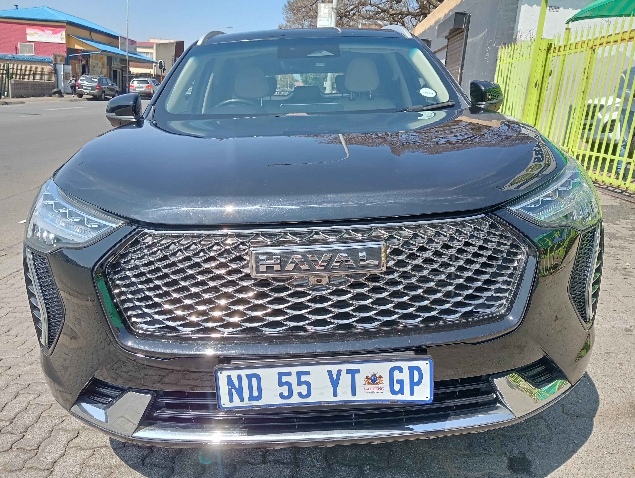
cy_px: 239
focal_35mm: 28
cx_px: 318
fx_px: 514
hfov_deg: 63.4
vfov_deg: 49.9
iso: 100
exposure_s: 1/4902
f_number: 1.8
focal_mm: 3.98
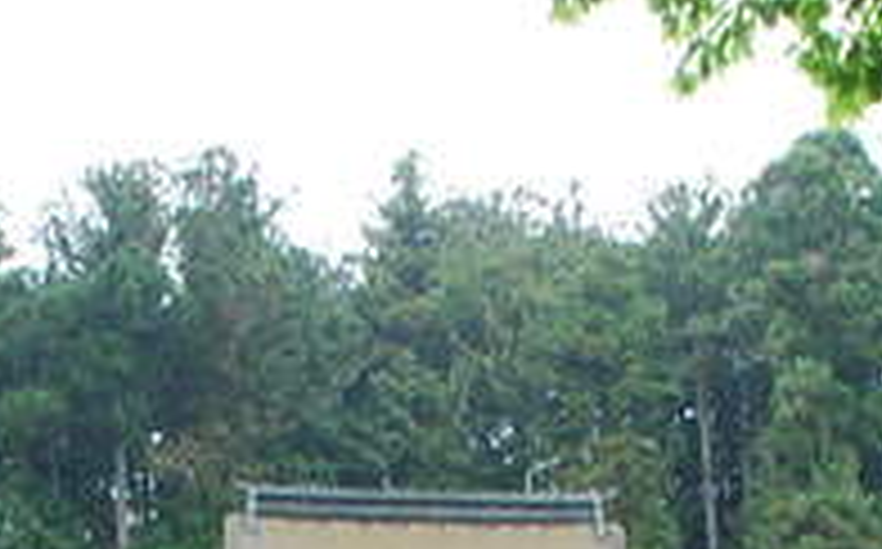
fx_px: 2161
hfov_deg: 23.0
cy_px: 958
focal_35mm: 90
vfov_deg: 13.2
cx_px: 554
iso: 200
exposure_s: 1/60
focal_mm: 18
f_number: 4
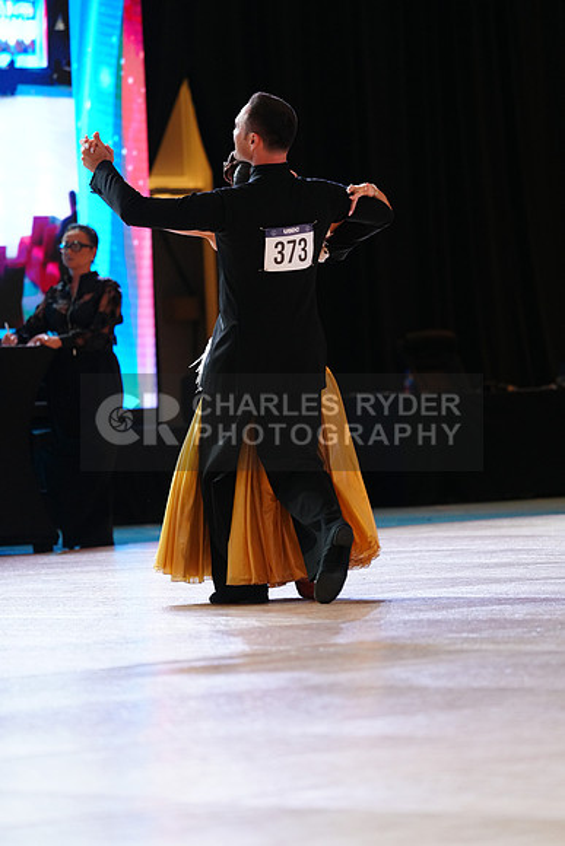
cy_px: 423
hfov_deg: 6.9
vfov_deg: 10.3
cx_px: 282
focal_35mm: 200
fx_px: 4705
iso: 2500
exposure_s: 1/250
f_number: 4
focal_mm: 200
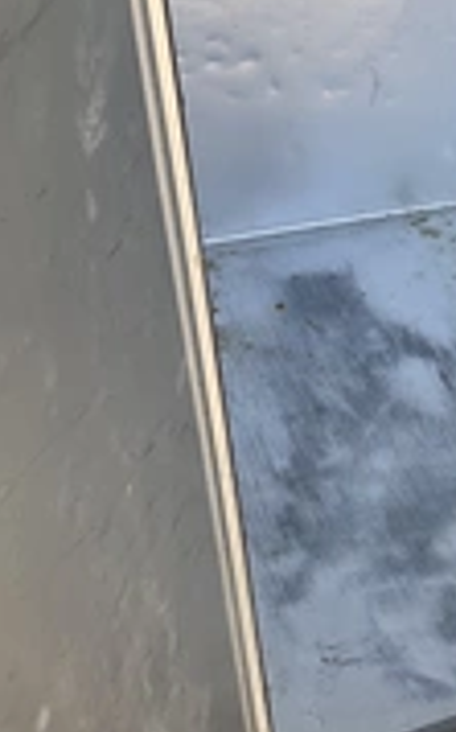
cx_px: 781
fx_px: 1374
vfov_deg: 29.8
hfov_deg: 16.3
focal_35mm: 69
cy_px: 329
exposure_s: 1/657
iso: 25
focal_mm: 3
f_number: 1.8
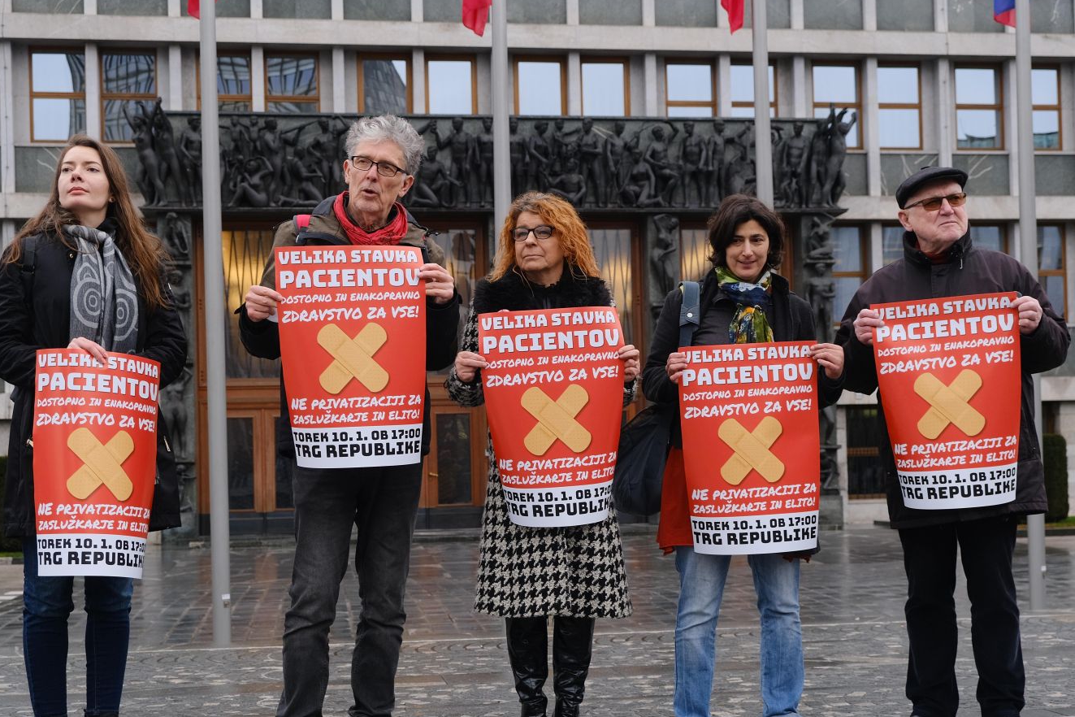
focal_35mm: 52
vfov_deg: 26.0
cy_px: 411
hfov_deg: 38.2
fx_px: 1553
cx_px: 542
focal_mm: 28.9
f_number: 4
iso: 400
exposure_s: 1/160
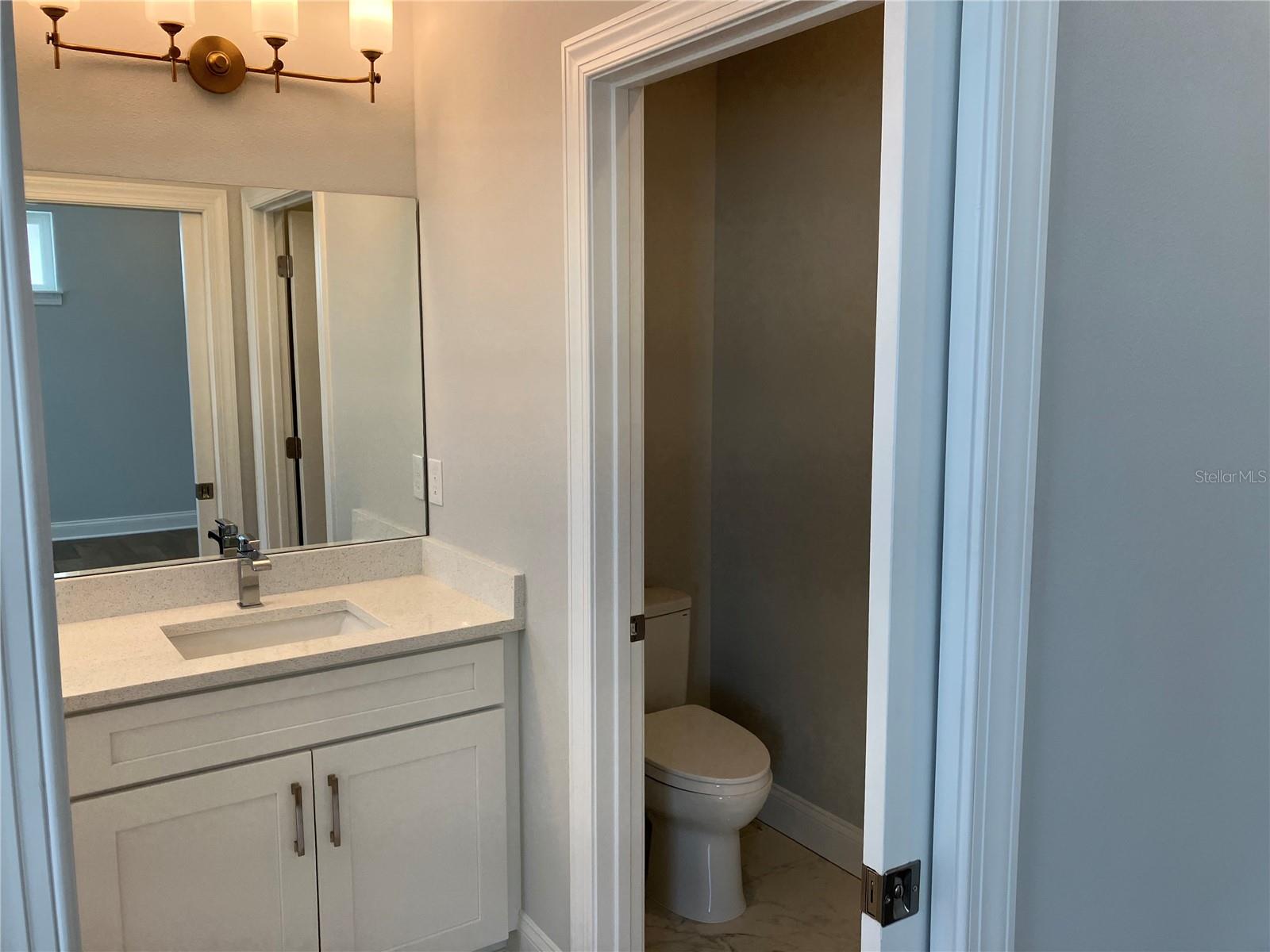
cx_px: 635
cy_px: 476
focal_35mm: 28
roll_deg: +0.7
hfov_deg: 63.4
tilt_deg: -6.2
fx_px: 1027
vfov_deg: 49.7
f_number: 1.8
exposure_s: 1/120
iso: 50
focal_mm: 3.99
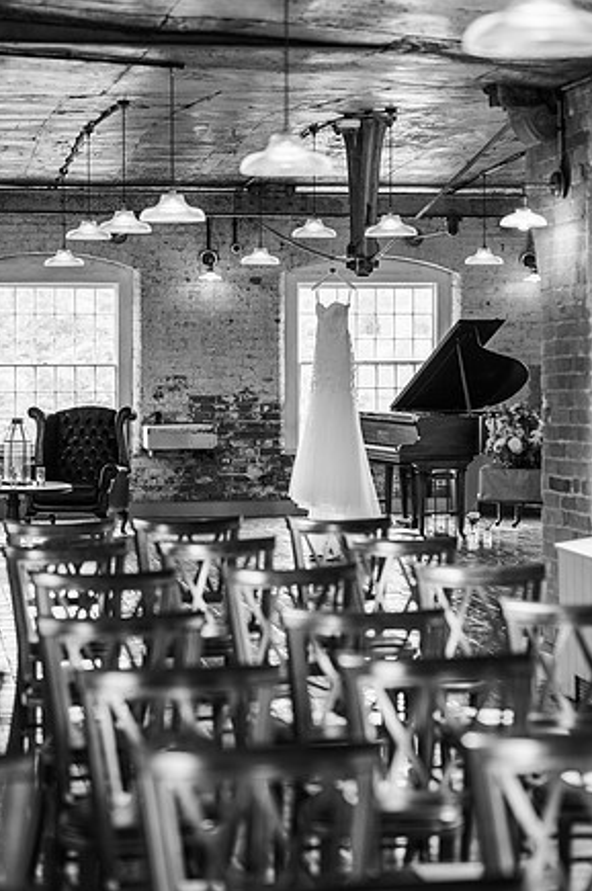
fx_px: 2176
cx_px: 296
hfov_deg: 15.5
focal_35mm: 88
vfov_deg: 23.1
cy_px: 444
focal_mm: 85
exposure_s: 1/200
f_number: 2.5
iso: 125
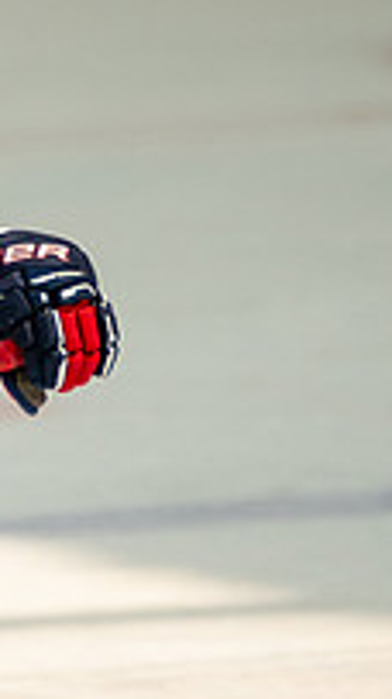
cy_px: 302
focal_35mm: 1016
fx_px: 18798
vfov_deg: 2.1
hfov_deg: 1.2
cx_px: -358
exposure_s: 1/5000
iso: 1600
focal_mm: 234
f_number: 3.2
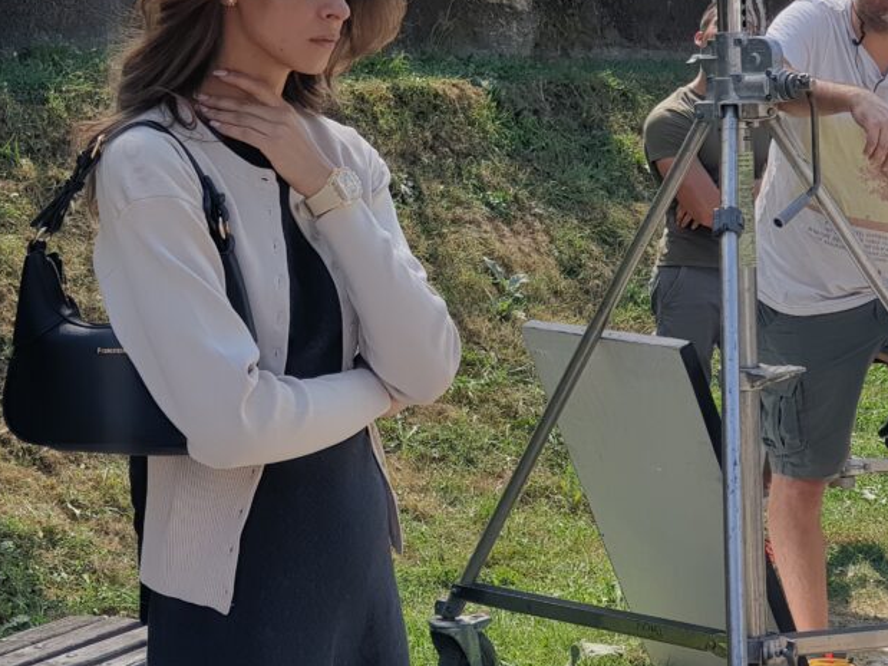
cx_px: 214
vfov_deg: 17.1
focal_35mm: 86
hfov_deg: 22.5
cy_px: 164
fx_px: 2206
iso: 100
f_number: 2.4
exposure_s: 1/922
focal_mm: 6
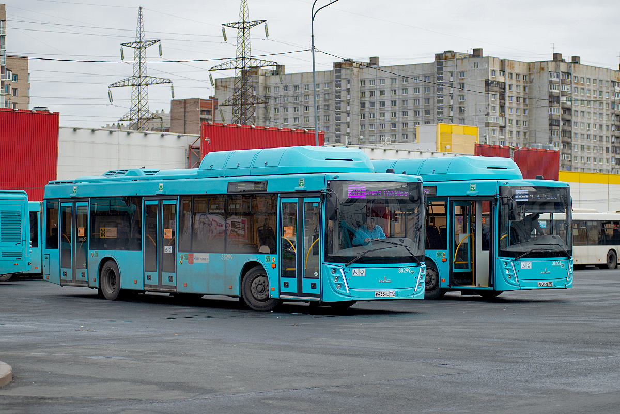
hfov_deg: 25.4
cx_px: 310
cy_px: 207
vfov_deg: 17.1
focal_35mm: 80
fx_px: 1378
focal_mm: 80
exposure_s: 1/800
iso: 200
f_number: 3.5
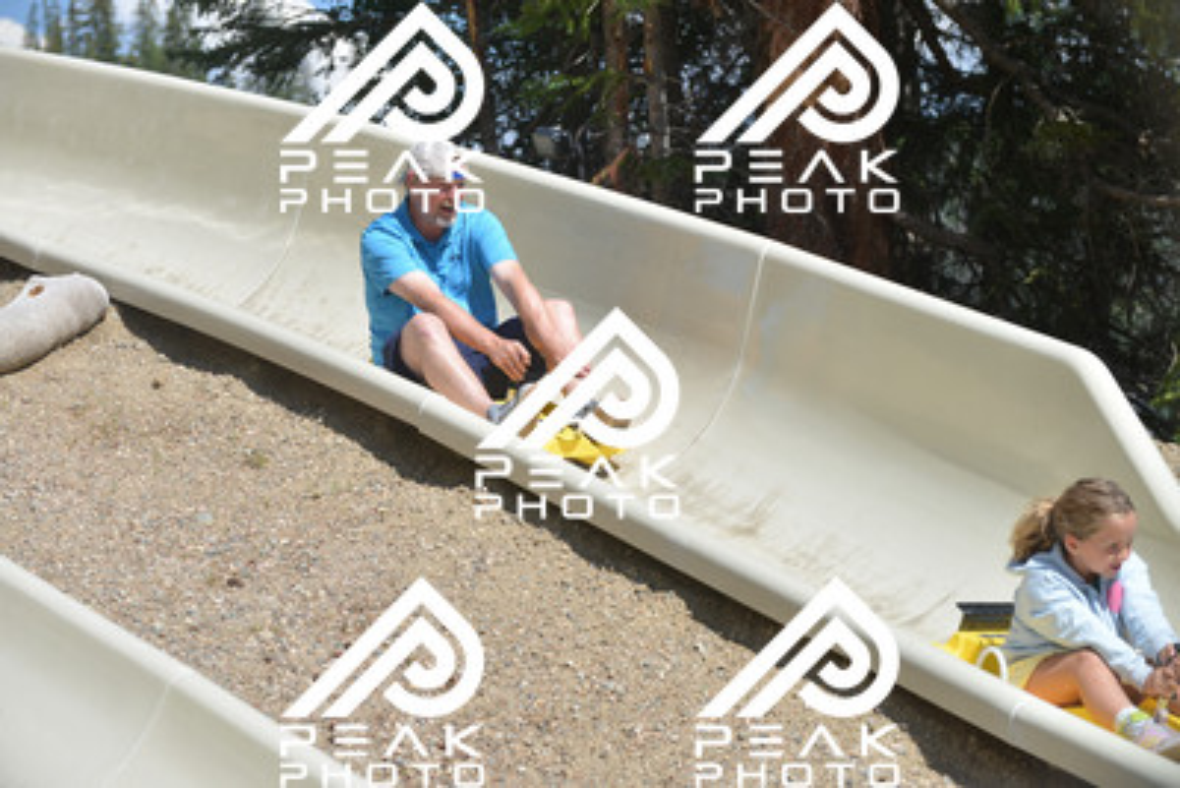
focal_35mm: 122
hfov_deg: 16.8
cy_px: 394
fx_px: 4000
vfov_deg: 11.2
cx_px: 590
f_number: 6.3
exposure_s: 1/800
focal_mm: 122
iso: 180
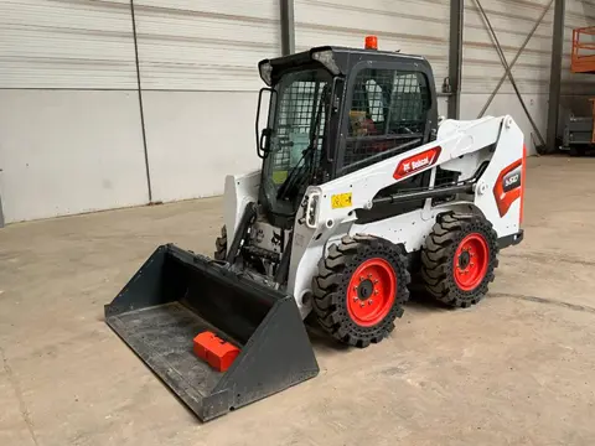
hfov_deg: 61.7
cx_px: 298
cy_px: 223
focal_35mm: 29
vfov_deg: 48.2
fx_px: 498
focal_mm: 3
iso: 64
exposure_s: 1/63
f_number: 1.8
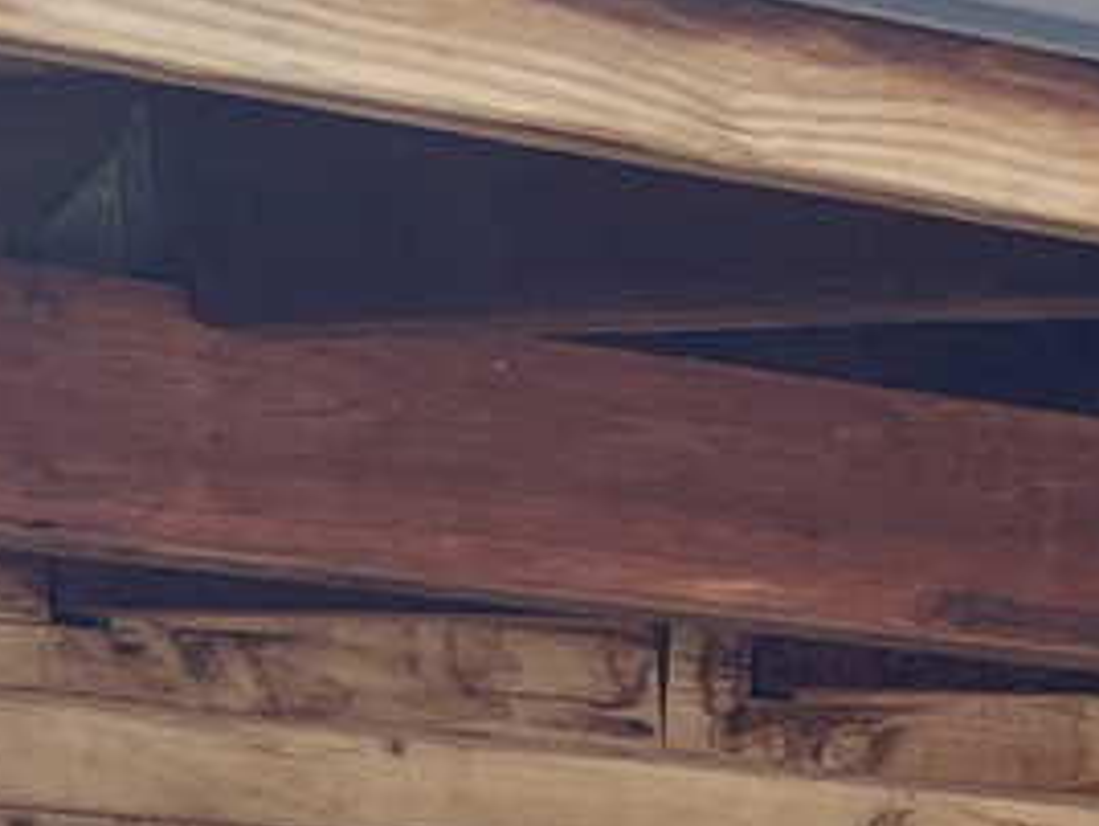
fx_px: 6289
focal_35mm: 198
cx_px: 1667
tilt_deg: -5.5
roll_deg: +1.3
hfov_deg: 9.7
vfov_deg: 6.9
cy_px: 2319
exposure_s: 1/404
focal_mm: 5.1
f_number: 1.6
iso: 50
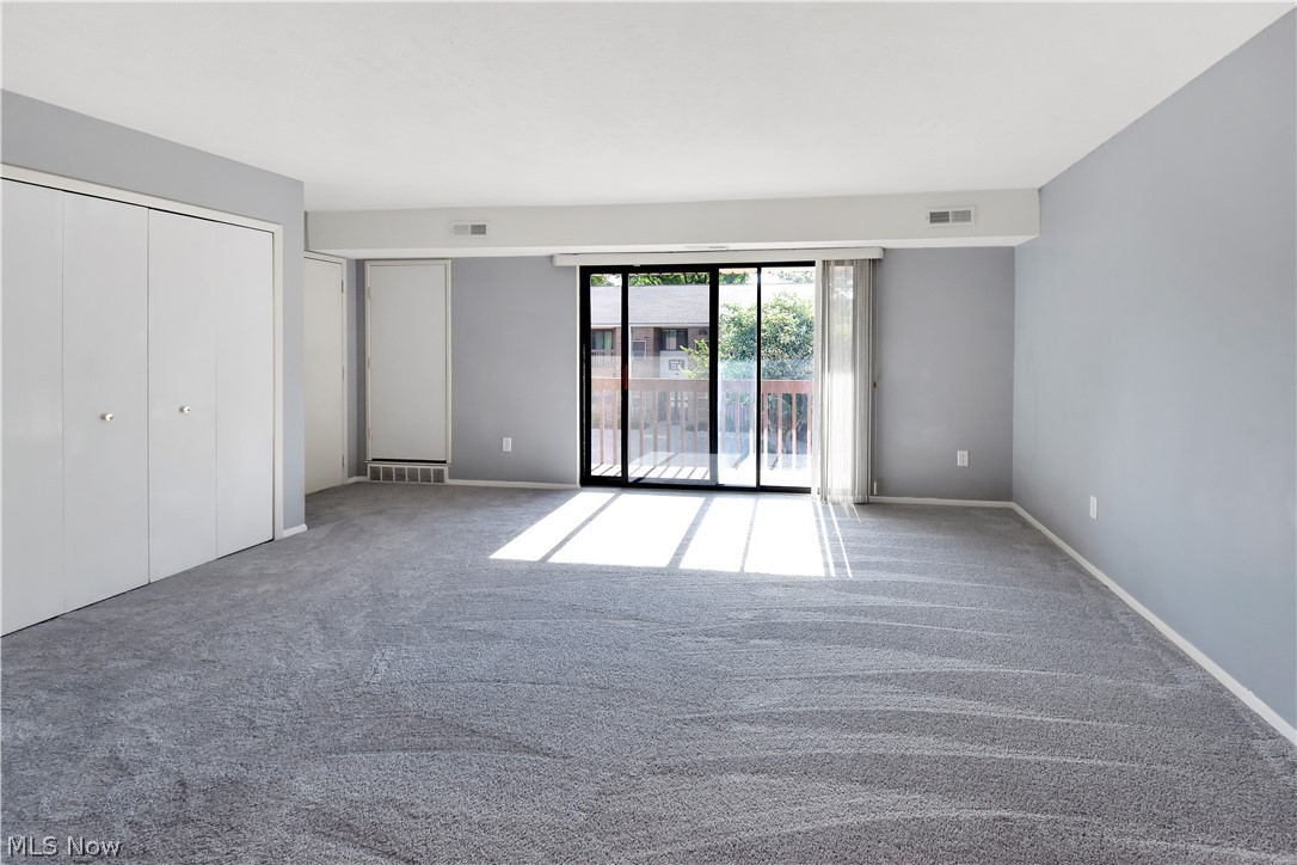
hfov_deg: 100.4
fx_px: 540
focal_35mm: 15
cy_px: 432
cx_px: 648
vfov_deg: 77.3
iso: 400
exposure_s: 1/160
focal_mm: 10
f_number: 6.3
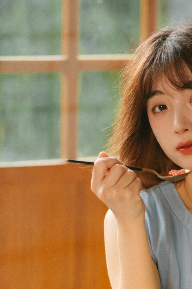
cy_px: 266
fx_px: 1801
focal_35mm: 225
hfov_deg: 6.1
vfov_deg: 9.1
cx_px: 199
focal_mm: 101
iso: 400
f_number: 2.8
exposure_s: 1/400
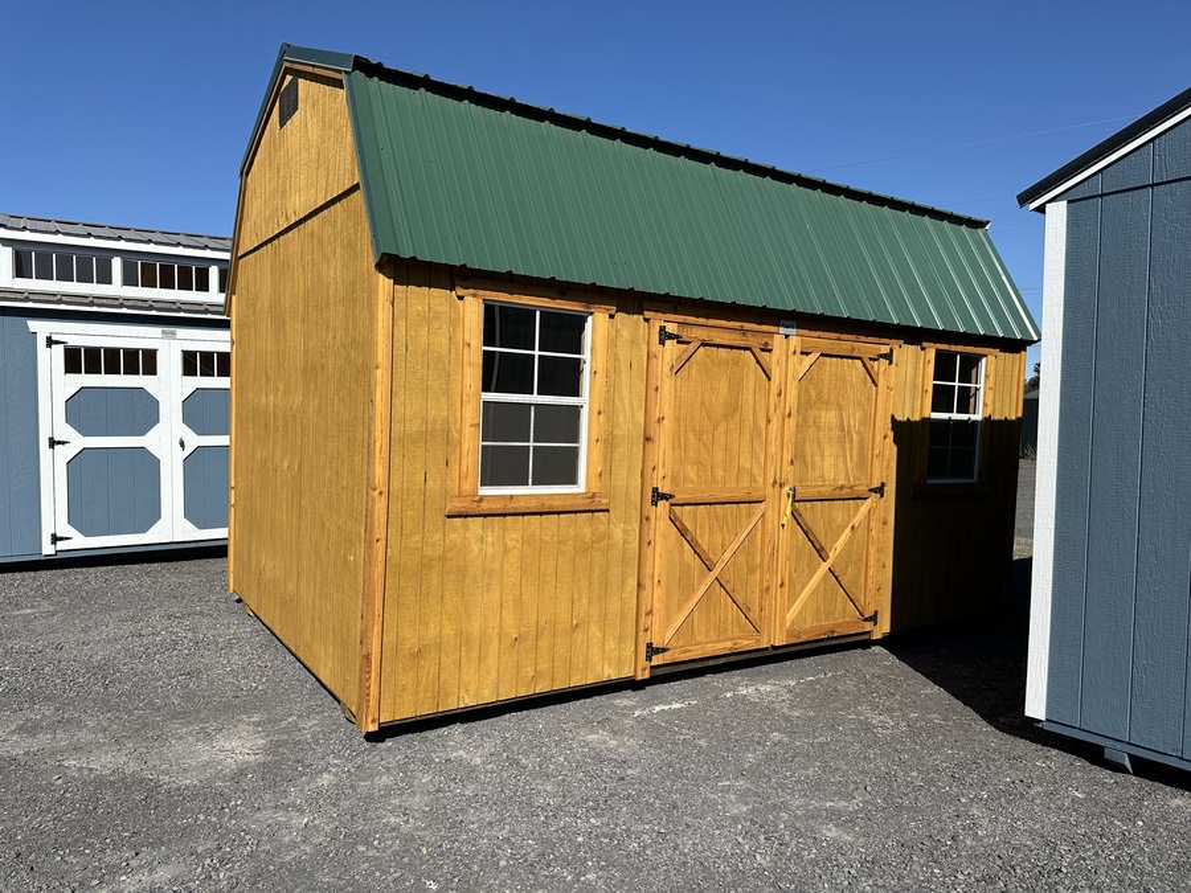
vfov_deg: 56.8
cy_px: 446
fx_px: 826
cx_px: 596
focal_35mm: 24
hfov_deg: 71.6
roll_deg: -0.1
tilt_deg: -2.1
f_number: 1.78
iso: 80
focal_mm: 6.86
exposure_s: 1/5263
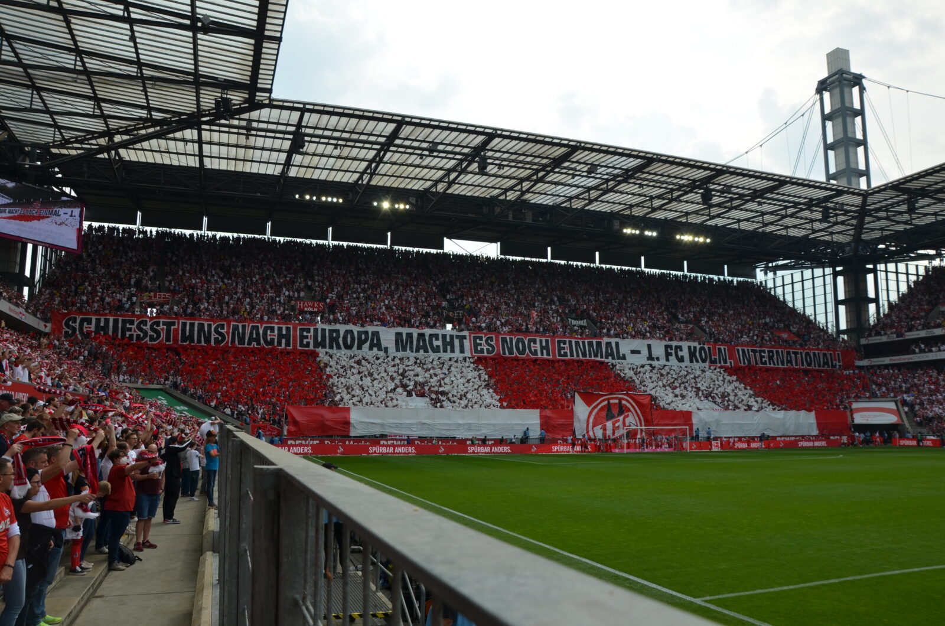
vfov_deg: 47.7
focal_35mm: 27
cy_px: 313
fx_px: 707
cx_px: 472
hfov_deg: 67.5
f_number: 8
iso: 100
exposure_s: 1/250
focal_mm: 18
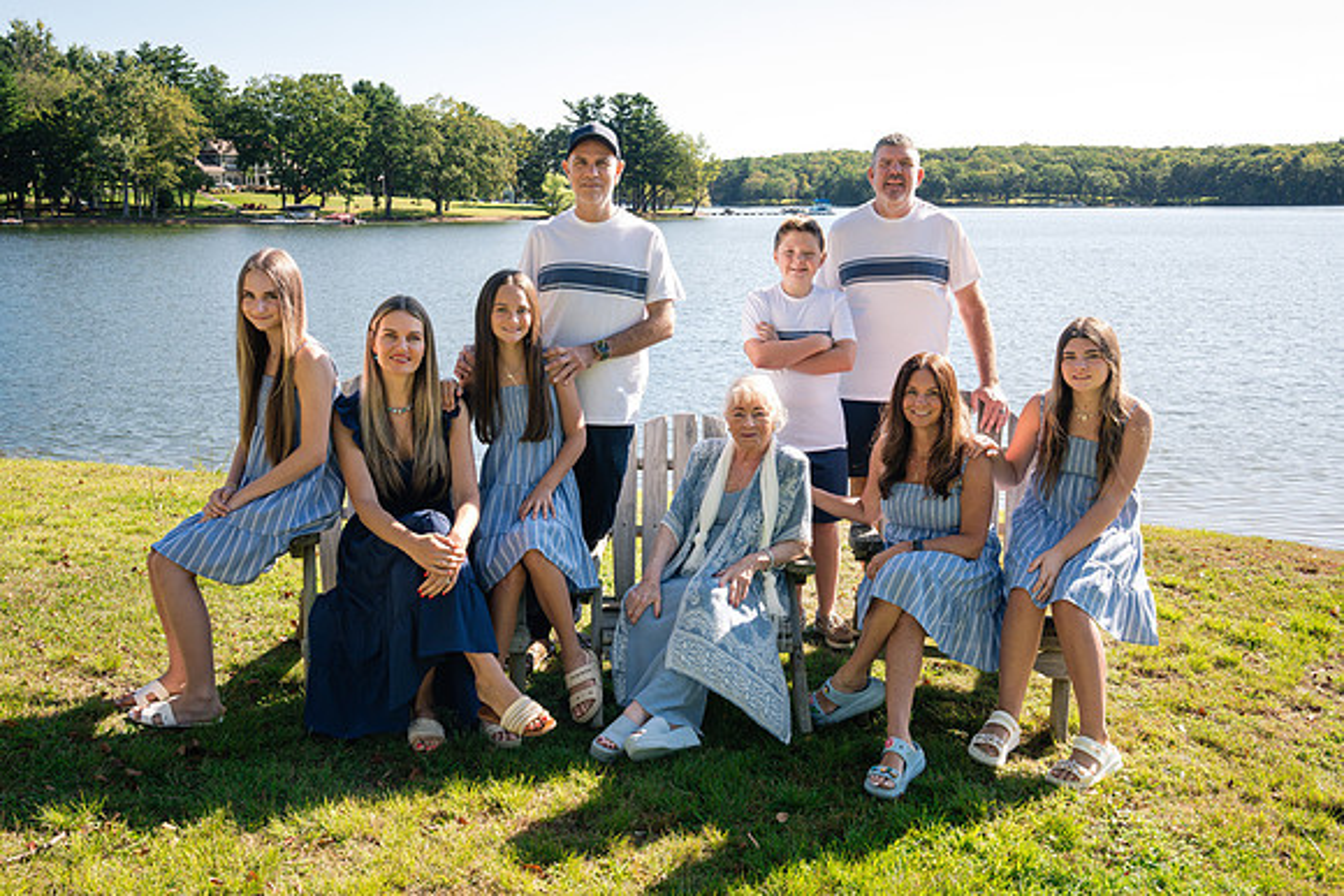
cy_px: 448
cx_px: 677
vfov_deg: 38.4
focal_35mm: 34
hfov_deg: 55.2
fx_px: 1286
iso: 400
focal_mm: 34
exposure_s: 1/250
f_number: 8
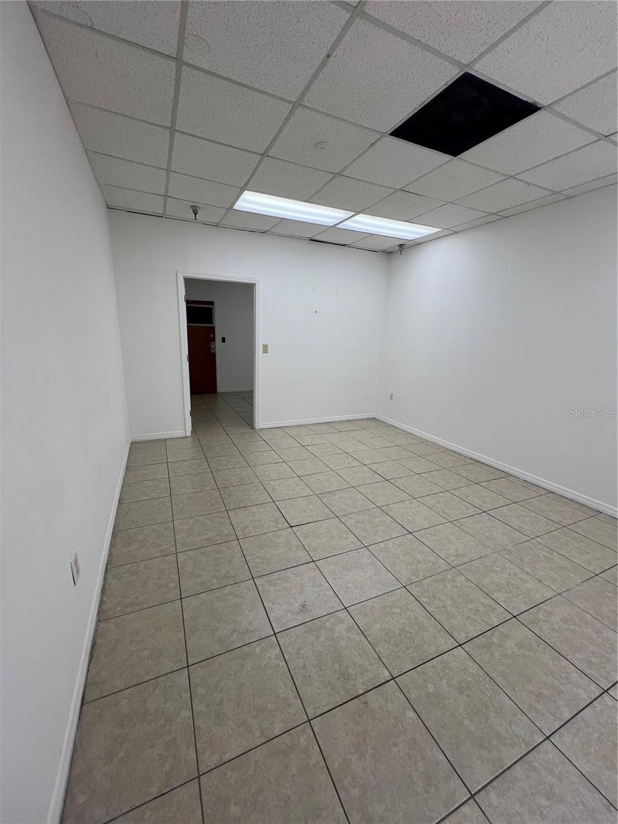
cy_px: 412
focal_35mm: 13
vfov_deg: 106.2
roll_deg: -0.8
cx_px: 309
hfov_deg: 89.9
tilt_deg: -9.8
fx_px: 309
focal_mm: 1.57
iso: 40
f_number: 1.8
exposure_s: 1/120
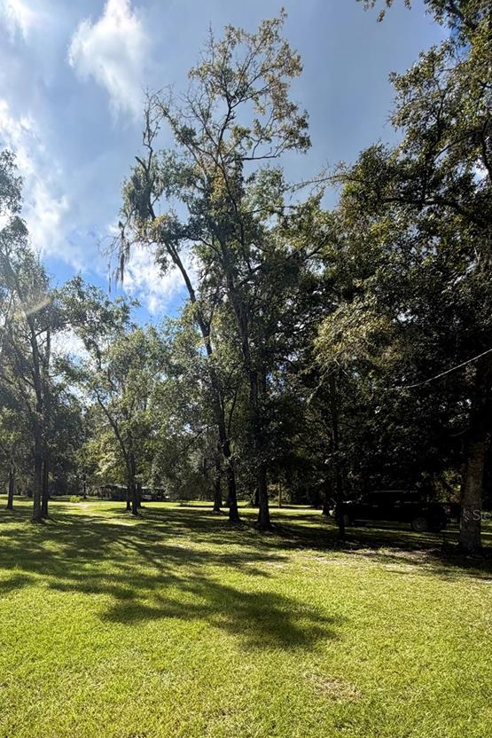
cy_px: 514
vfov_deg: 77.5
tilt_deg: -3.2
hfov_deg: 57.2
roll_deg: +0.2
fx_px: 430
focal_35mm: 21
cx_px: 137
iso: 32
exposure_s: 1/1145
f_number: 2.2
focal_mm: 2.22
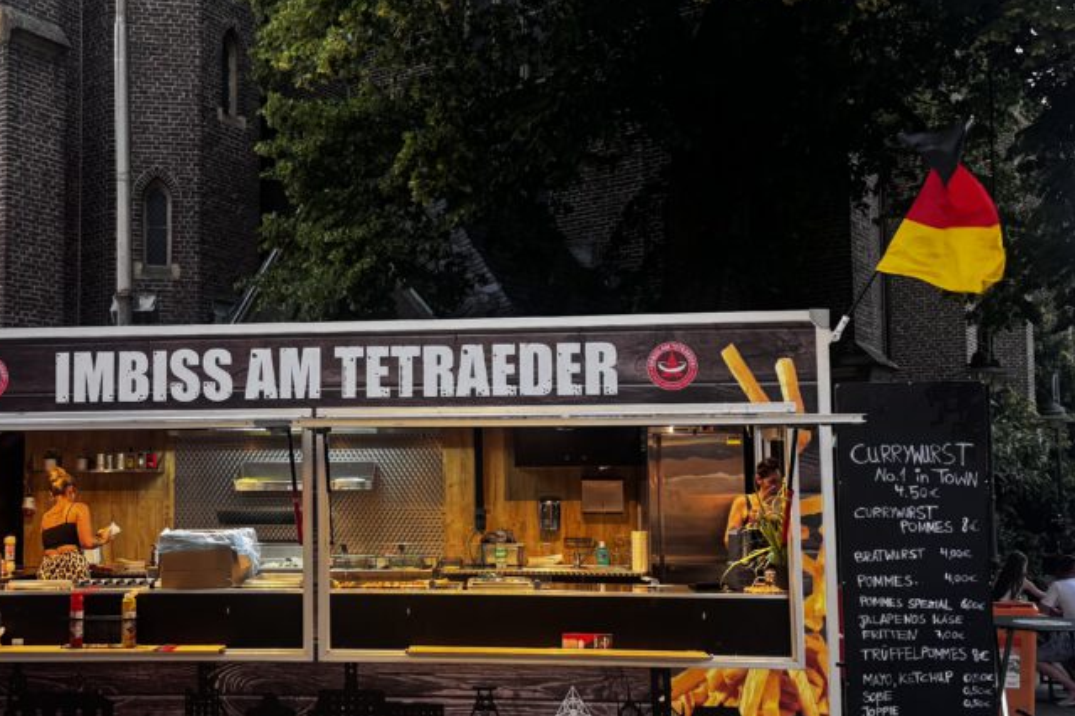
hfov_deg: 47.6
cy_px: 420
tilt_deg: +3.3
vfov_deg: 33.3
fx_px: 1194
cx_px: 352
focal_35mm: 40
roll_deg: +0.4
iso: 320
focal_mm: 6.76
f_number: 1.78
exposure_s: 1/50
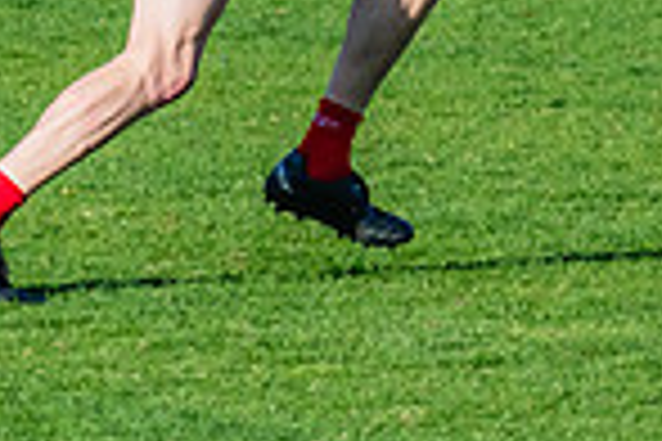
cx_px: 1231
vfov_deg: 1.7
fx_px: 15004
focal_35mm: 816
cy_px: -369
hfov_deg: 2.5
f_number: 8
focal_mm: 195
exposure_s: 1/1600
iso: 800
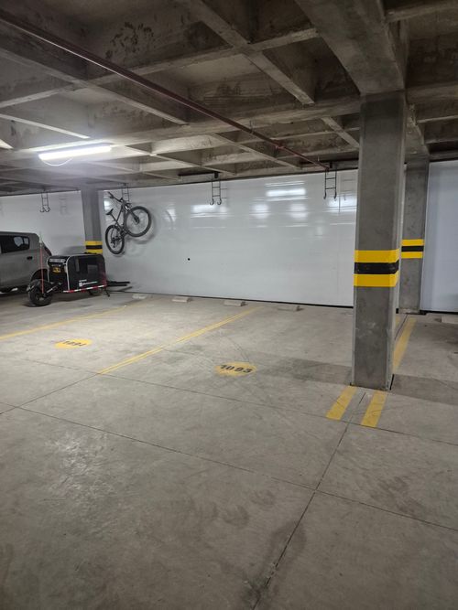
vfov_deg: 73.9
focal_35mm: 23
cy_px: 305
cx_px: 229
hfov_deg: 58.9
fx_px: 406
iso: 1000
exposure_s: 1/120
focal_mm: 5.4
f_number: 1.8
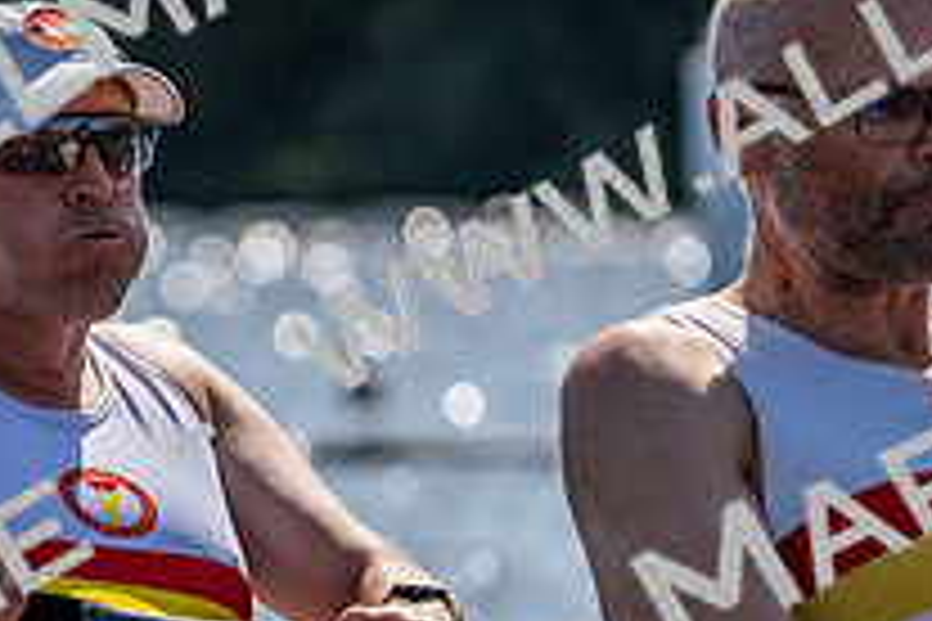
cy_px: 466
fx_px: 20632
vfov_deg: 1.7
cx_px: -41
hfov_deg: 2.6
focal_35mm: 797
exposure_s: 1/2000
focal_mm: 284
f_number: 5.6
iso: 250
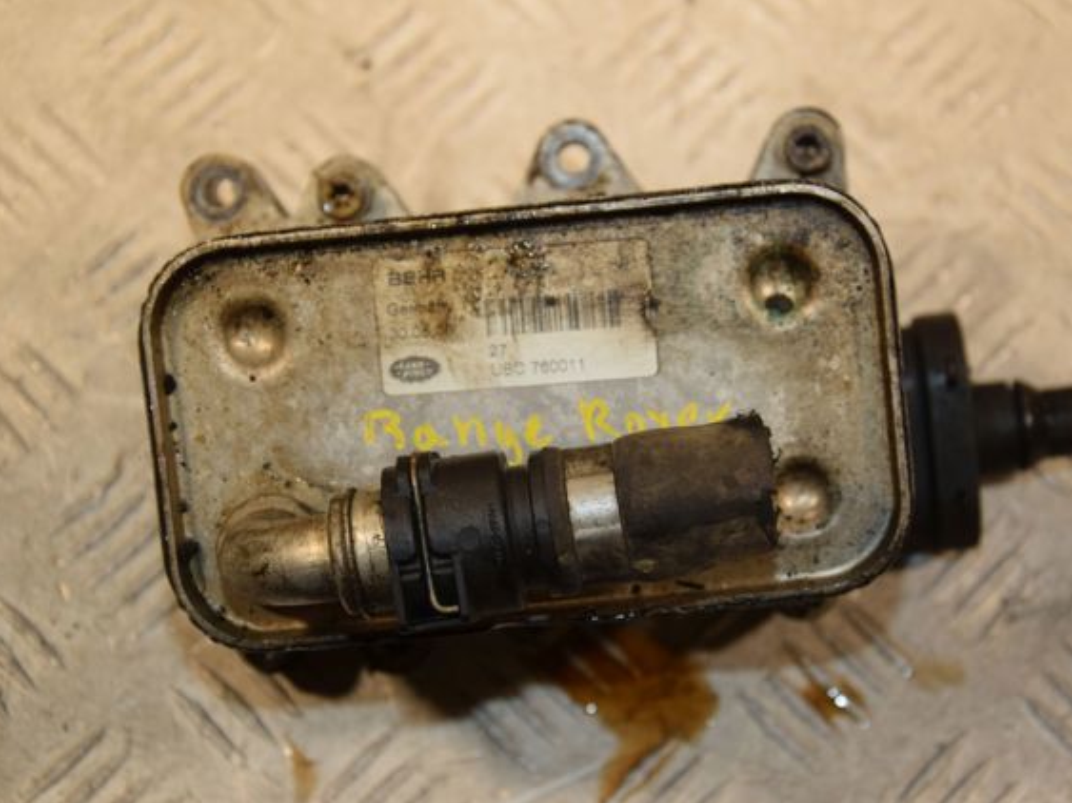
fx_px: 2539
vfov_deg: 18.0
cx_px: 598
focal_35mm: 82
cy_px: 402
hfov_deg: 23.8
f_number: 5.6
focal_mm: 50
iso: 800
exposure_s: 1/200
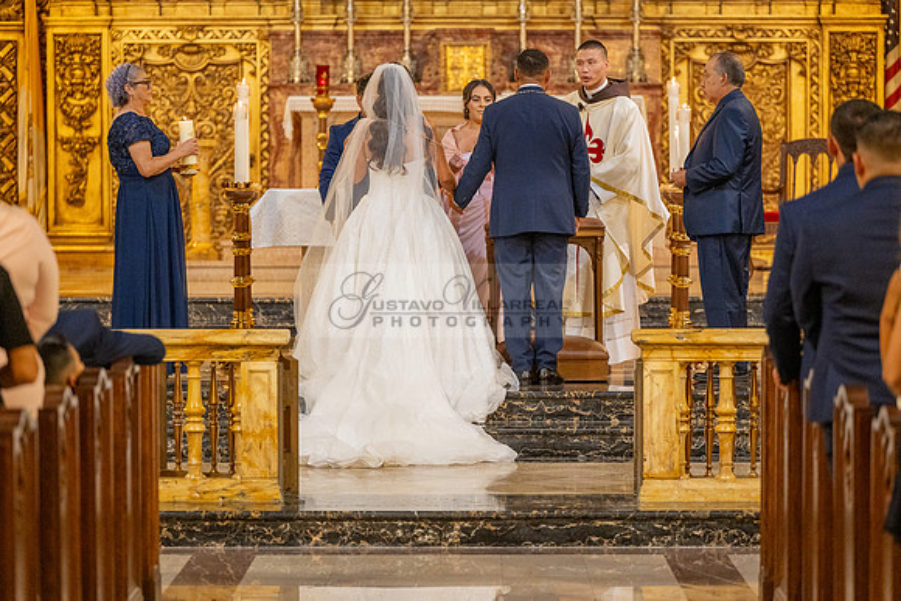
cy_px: 300
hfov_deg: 16.4
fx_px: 3129
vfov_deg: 11.0
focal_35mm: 125
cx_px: 450
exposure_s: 1/200
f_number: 2.8
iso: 2000
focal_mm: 125
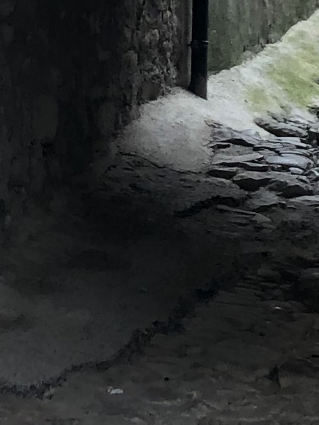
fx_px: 2186
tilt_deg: +8.1
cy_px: -118
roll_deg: +0.0
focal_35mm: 178
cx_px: 110
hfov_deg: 8.3
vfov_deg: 10.9
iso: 40
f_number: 1.8
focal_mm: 4
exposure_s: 1/120
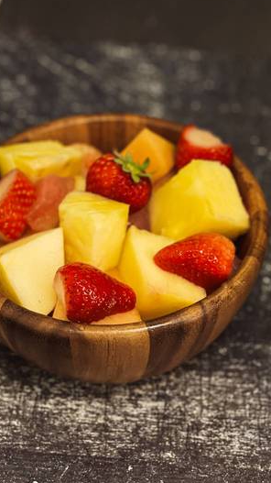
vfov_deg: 21.9
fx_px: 1241
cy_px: 161
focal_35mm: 97
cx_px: 187
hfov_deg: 12.4
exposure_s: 1/120
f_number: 2.2
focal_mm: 7.5
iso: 100
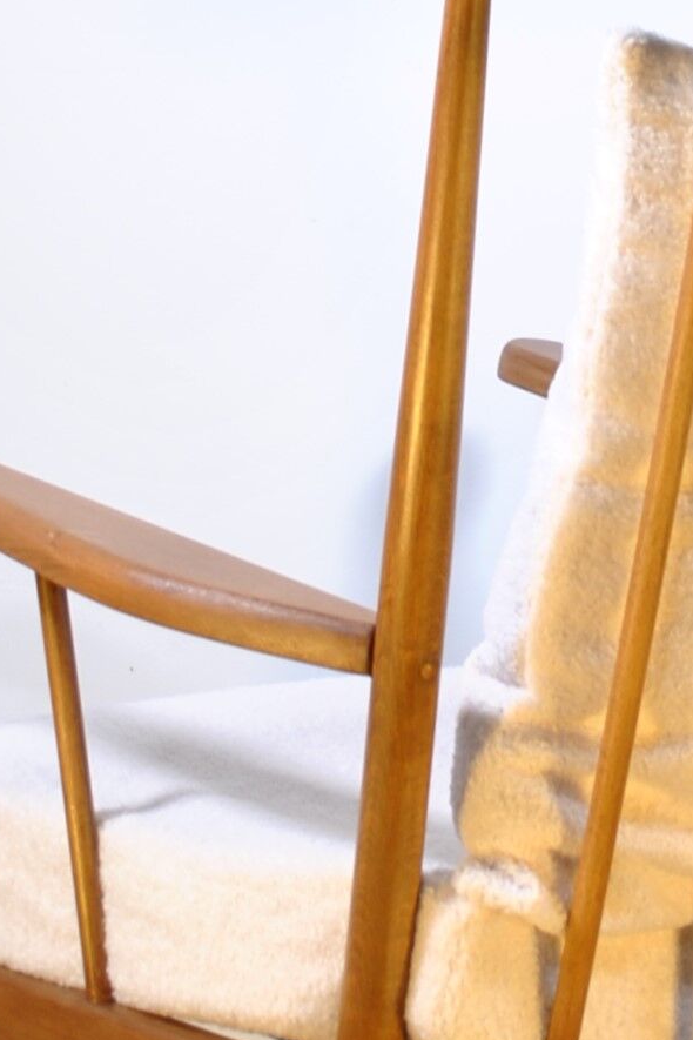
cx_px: 577
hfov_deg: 11.0
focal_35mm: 124
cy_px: 258
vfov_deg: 16.4
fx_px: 3580
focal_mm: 20
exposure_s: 1/20
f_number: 4
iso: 100
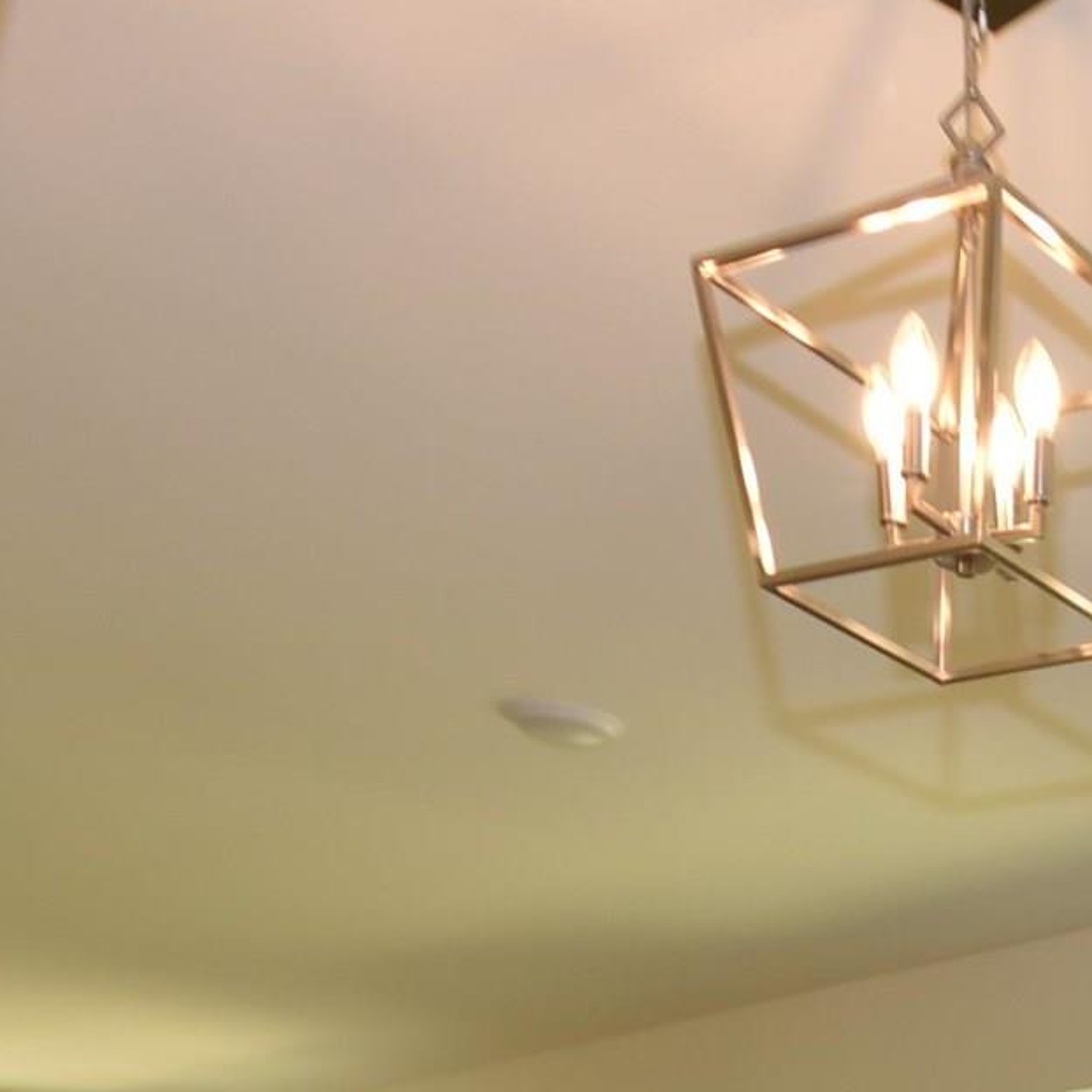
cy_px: 1514
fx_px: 2248
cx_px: 1627
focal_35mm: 63
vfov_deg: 23.3
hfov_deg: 22.5
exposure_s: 1/80
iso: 200
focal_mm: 10
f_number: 4.5
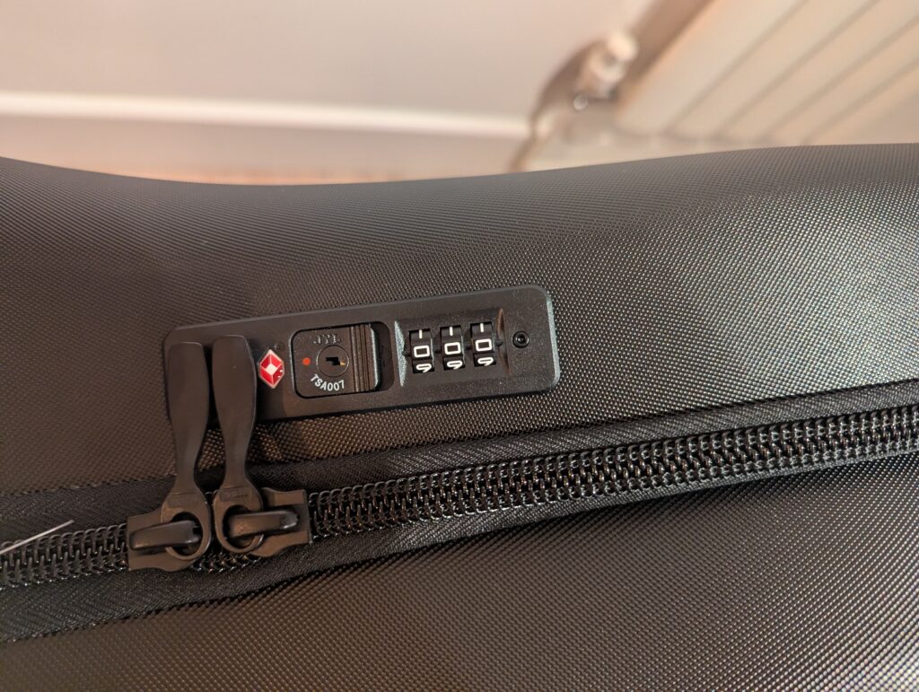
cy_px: 346
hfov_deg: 71.5
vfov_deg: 56.9
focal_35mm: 24
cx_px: 460
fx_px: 638
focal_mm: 6.81
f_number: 1.85
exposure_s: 1/56.8
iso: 1223
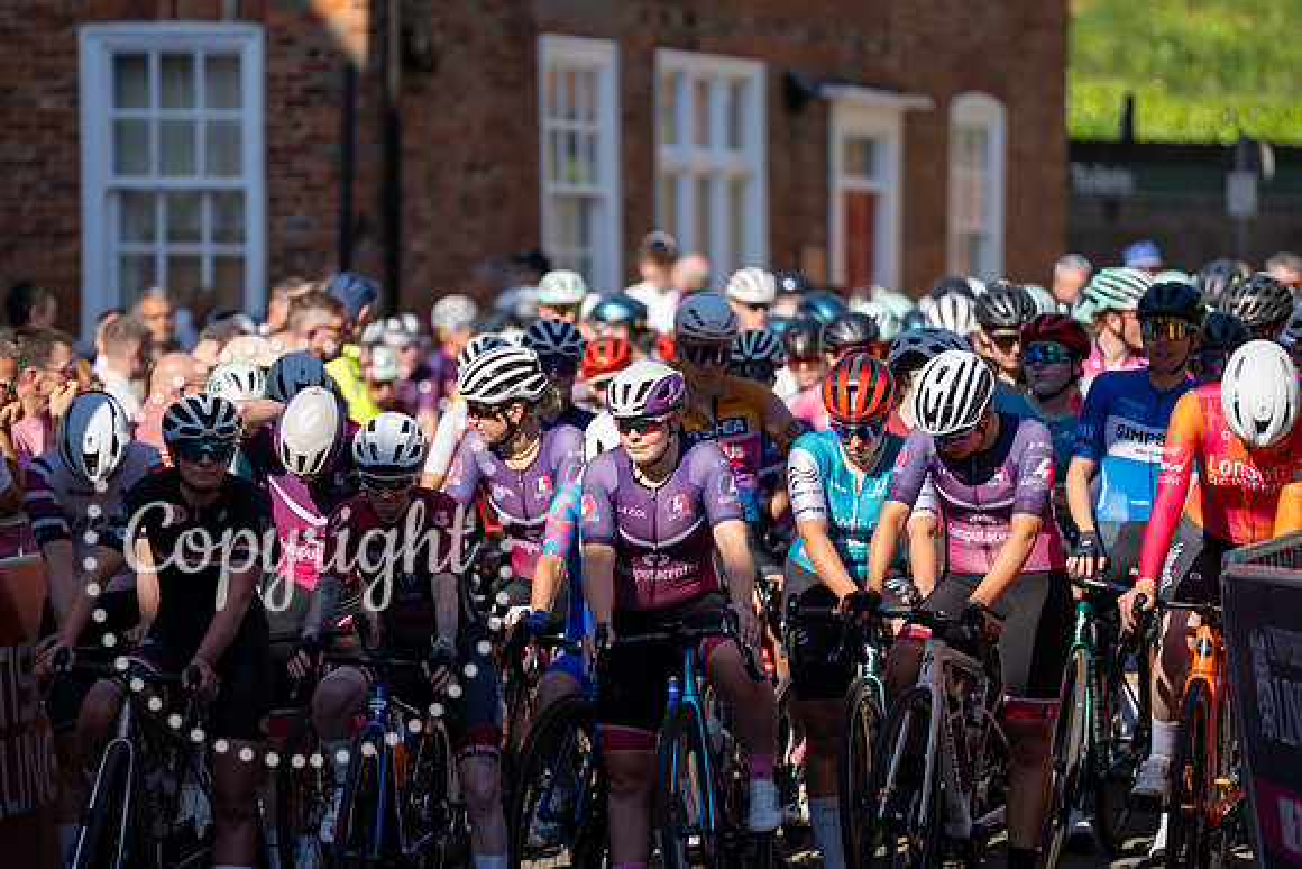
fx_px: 7235
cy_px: 434
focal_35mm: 200
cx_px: 651
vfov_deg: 6.9
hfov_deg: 10.3
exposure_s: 1/1250
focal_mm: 200
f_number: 2.8
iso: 100
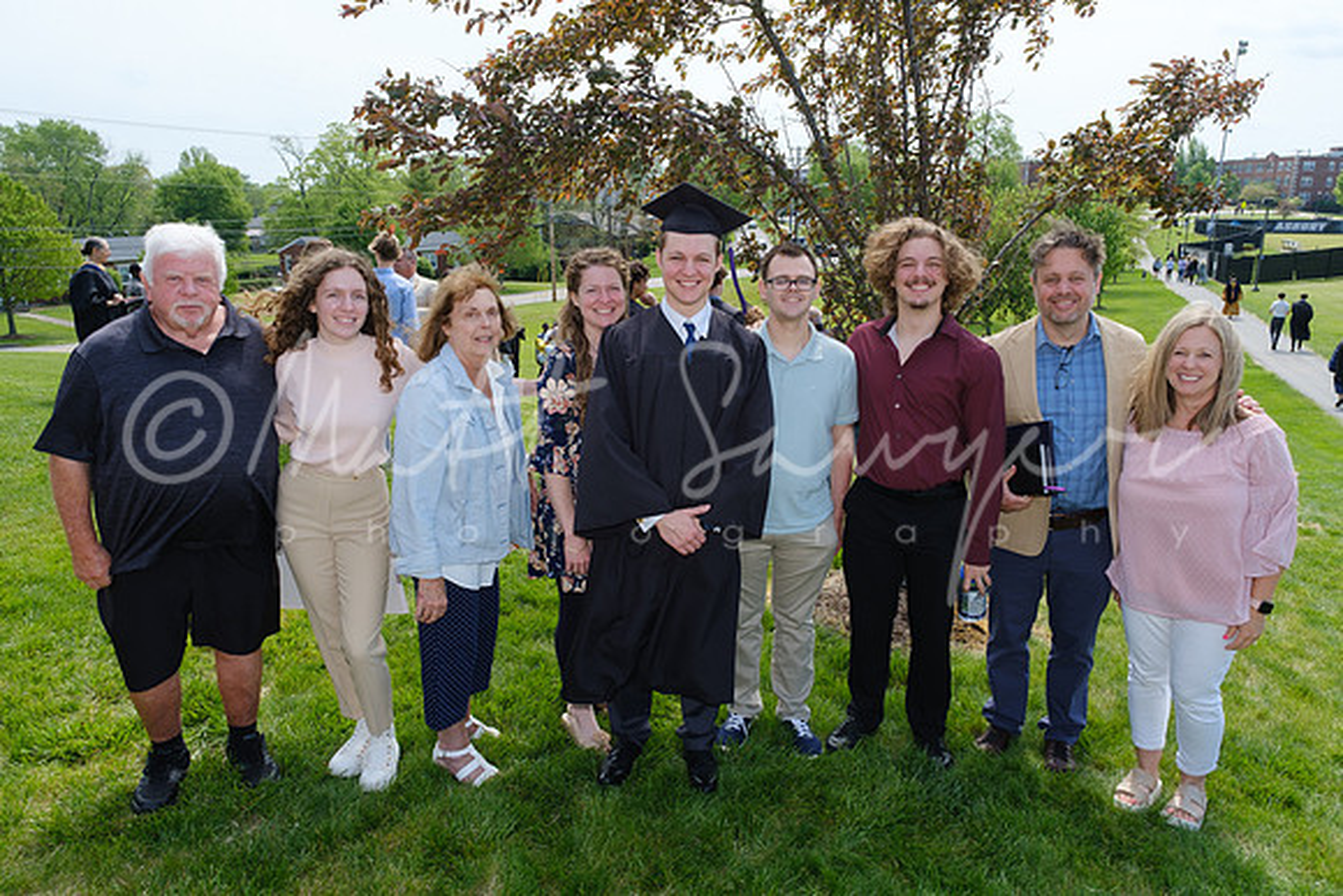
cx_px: 672
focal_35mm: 24
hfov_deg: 73.7
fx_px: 896
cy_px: 448
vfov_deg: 53.2
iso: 200
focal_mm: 16
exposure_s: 1/500
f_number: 5.6
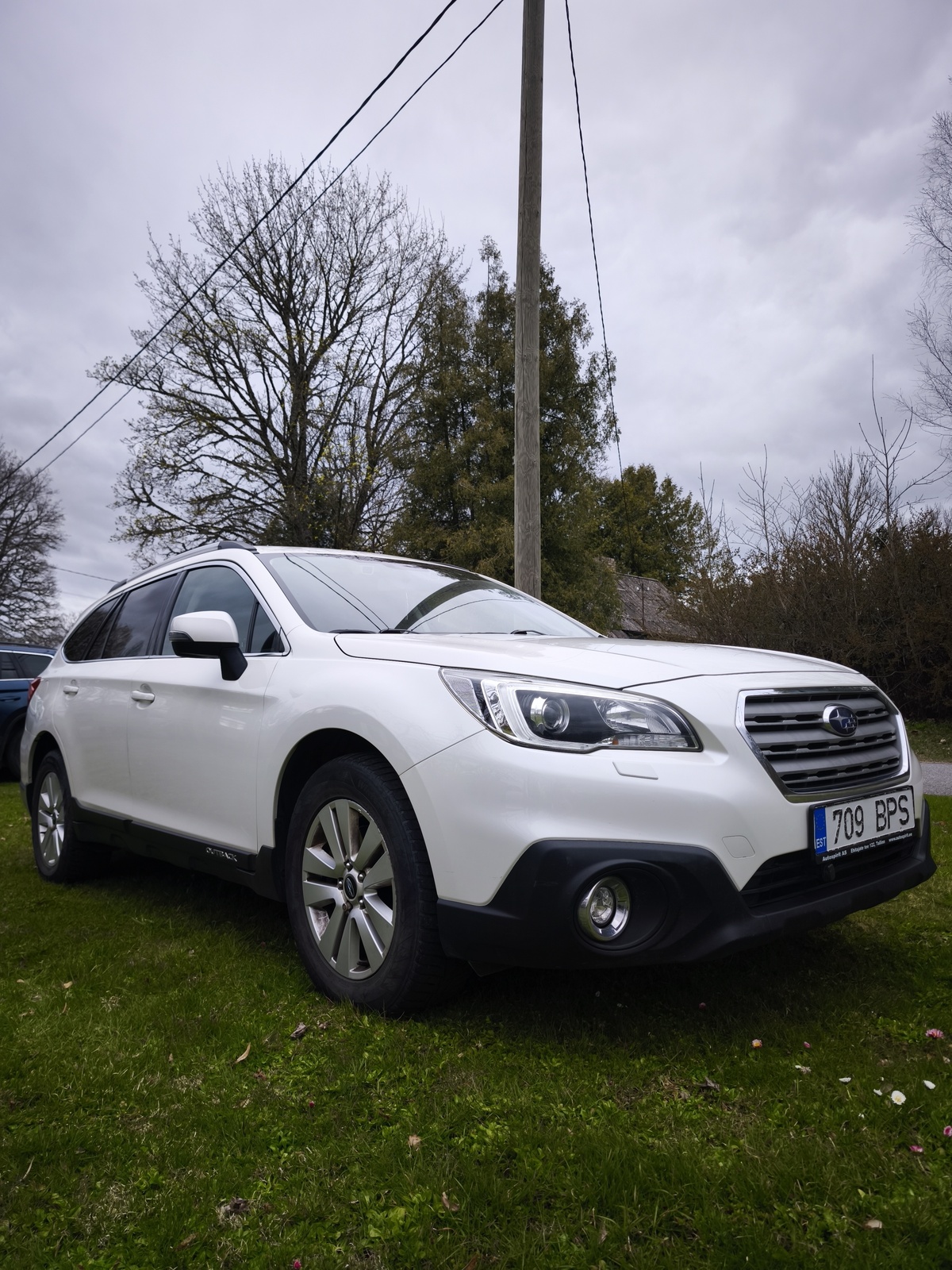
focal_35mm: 23
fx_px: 843
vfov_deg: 73.9
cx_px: 476
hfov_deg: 58.9
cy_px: 635
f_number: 1.6
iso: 50
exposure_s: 1/224
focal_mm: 6.57
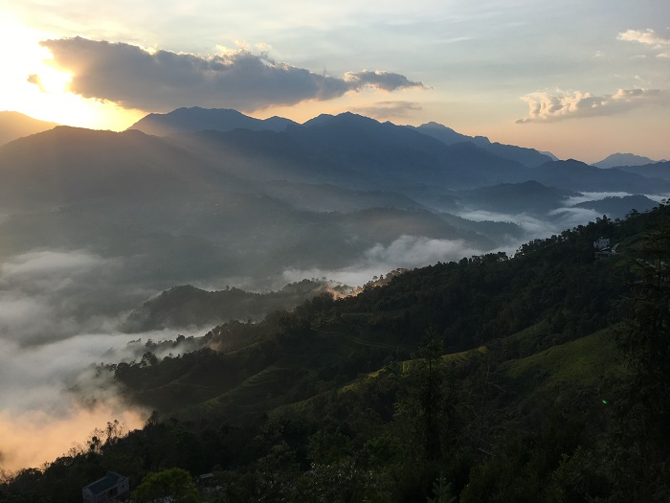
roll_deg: -0.5
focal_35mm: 29
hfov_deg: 61.7
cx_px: 335
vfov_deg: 48.2
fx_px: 561
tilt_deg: -7.6
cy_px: 252
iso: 25
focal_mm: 4.15
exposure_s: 1/874
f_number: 2.2
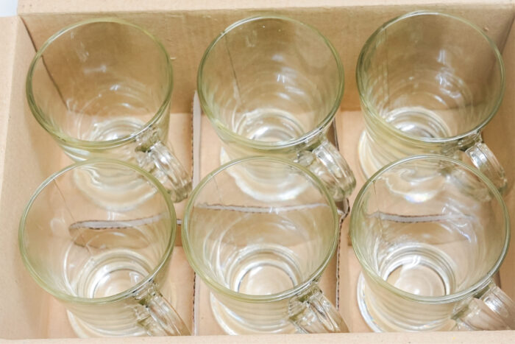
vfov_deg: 19.5
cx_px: 258
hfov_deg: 28.8
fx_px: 1002
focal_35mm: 70
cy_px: 172
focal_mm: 47
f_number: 10
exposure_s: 1/125
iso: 3200
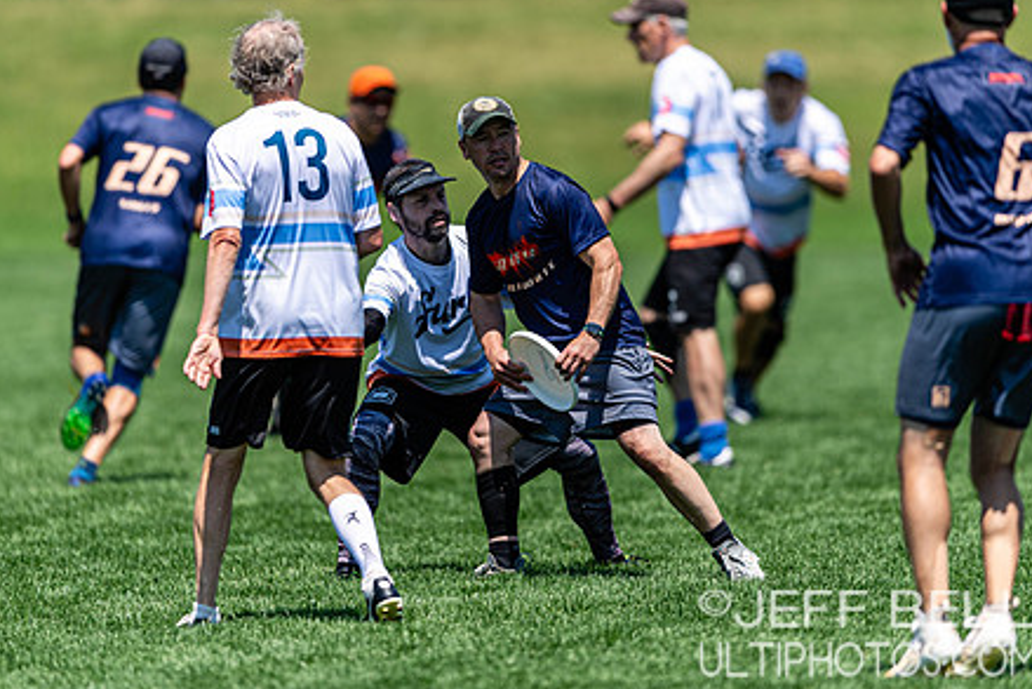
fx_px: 15169
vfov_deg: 2.6
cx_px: 543
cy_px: 250
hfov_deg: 3.9
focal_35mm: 529
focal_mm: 400
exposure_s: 1/2000
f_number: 2.8
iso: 100
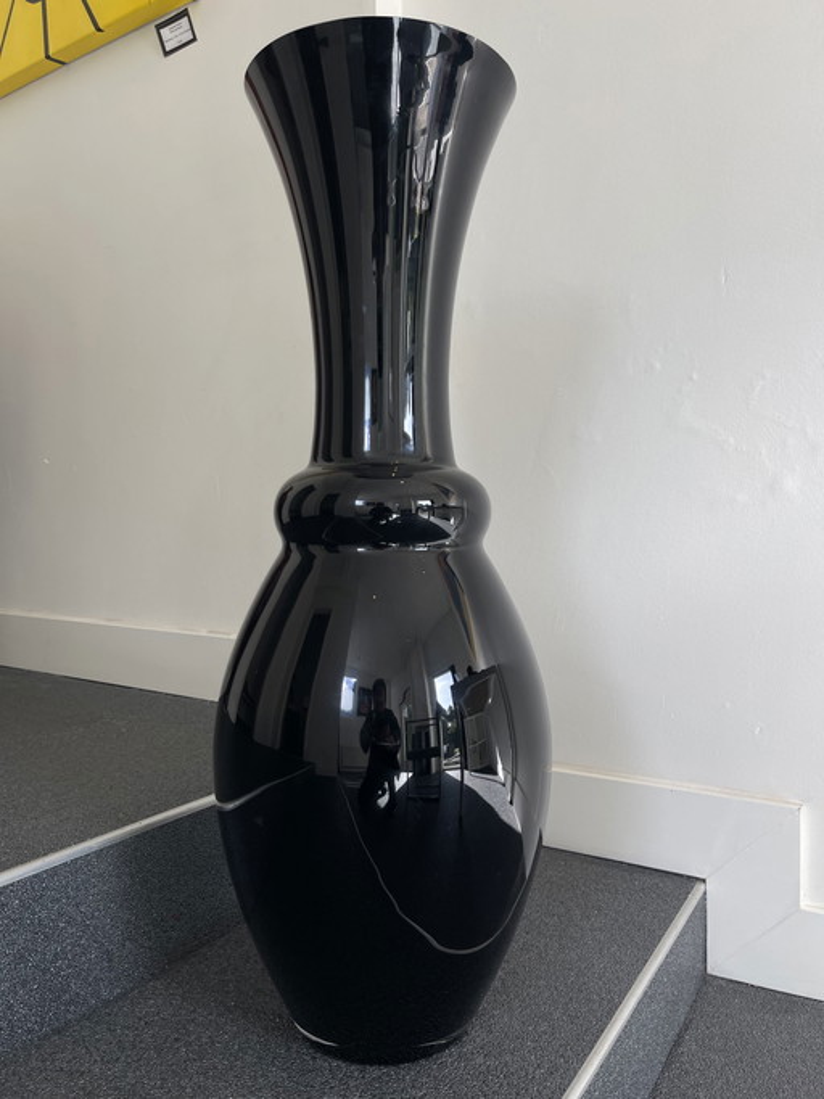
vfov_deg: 67.3
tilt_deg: -1.8
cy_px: 550
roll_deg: +0.2
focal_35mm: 26
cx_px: 412
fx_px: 825
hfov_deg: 53.0
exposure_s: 1/146
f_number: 1.6
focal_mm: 5.1
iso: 32
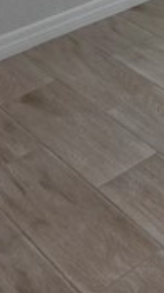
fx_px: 644
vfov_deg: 21.3
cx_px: 356
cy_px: -156
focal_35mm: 83
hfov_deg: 12.3
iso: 64
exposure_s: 1/120
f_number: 1.9
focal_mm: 2.2
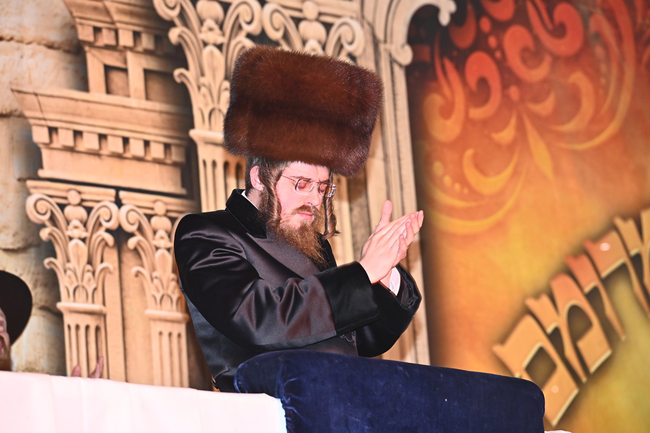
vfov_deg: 7.2
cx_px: 325
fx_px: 3430
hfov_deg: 10.8
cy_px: 216
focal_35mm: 190
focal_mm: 190
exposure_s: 1/160
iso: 2500
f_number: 6.3
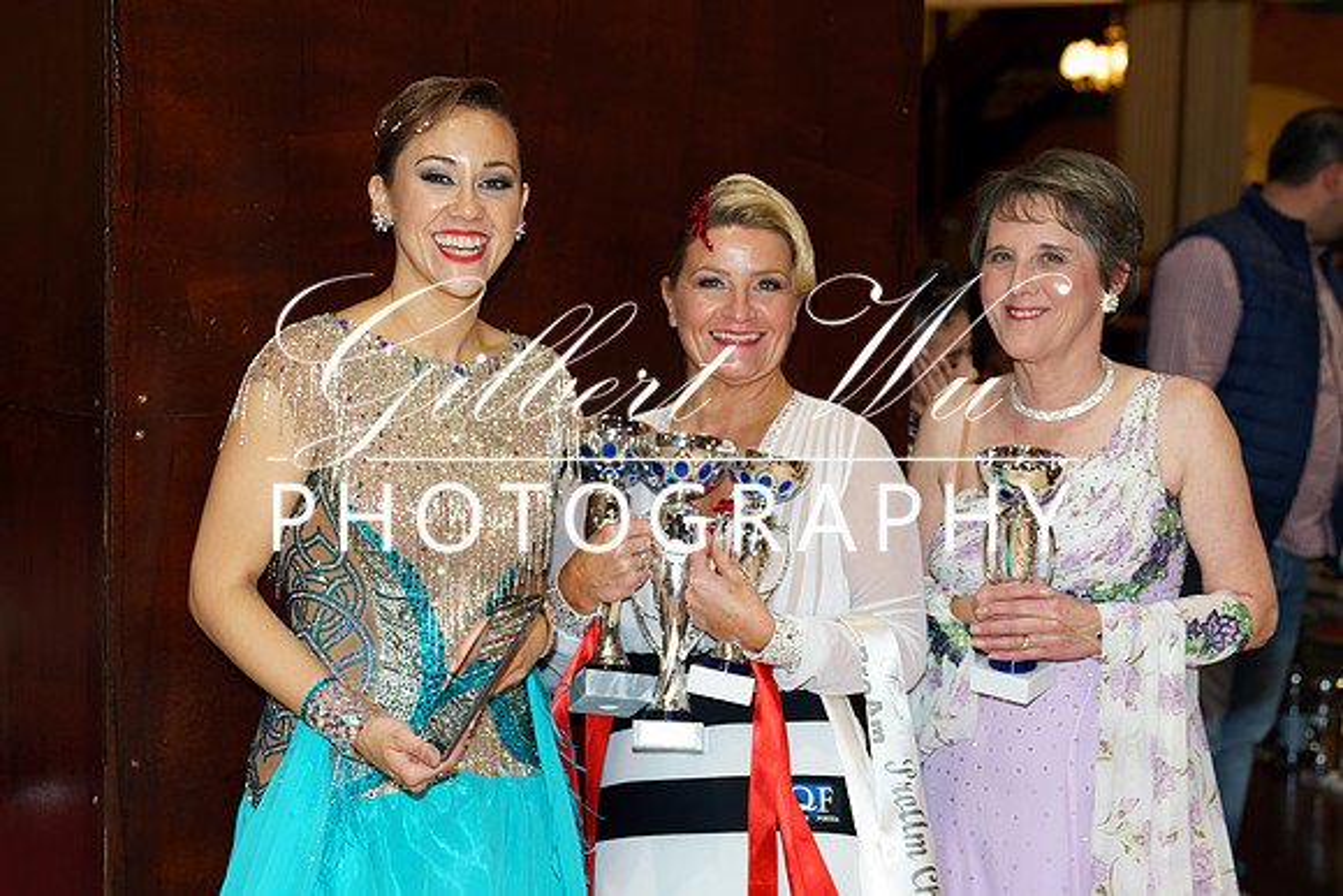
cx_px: 590
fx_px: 2085
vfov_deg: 24.2
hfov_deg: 35.7
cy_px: 481
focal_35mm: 56
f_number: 2.8
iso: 200
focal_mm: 43
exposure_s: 1/60
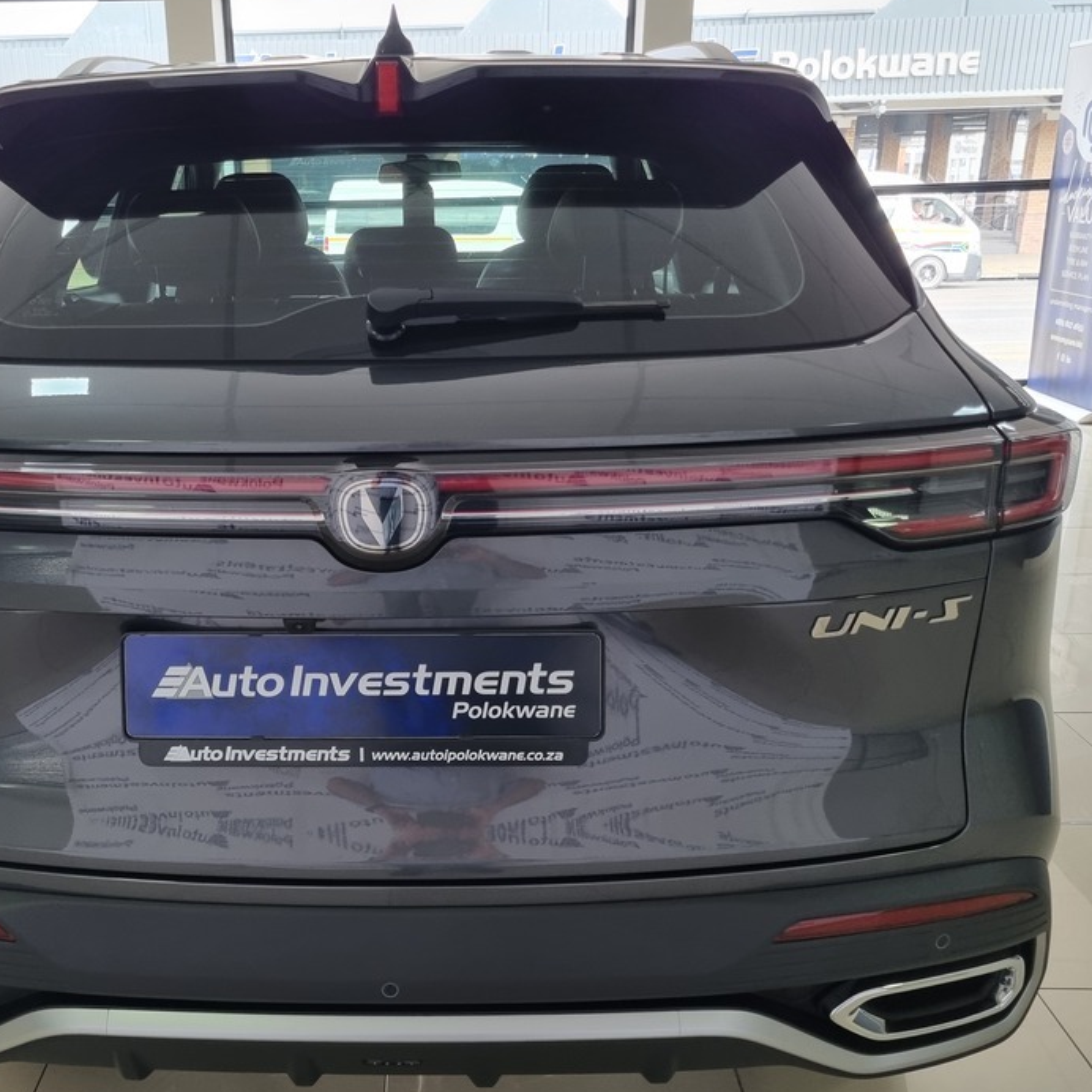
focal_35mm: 34
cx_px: 385
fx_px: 1213
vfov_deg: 48.4
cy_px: 582
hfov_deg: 47.8
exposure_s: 1/100
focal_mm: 5.4
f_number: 1.8
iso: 160
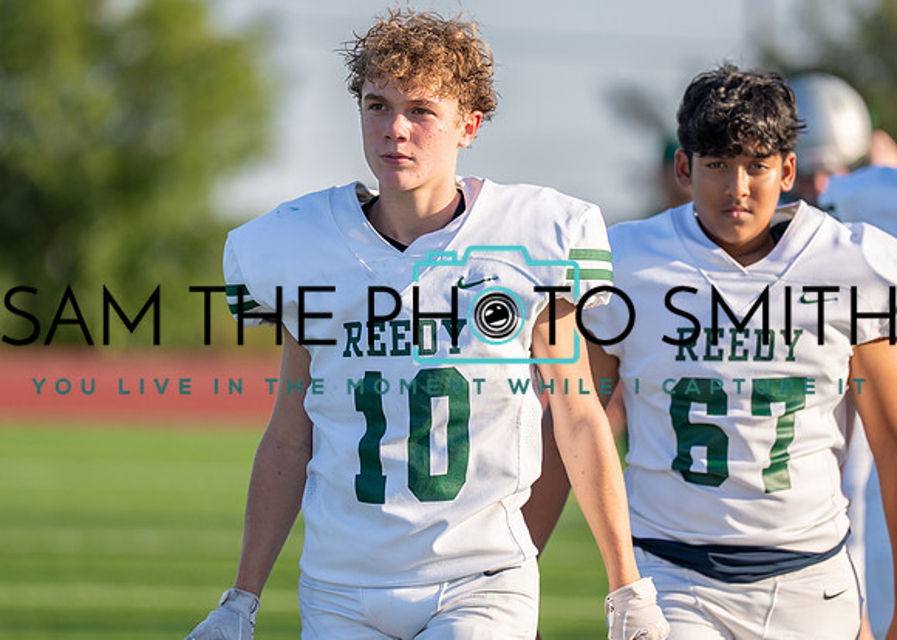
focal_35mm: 298
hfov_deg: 6.8
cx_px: 462
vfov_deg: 4.8
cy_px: 297
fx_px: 7585
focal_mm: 200
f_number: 2.8
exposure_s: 1/1600
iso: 100
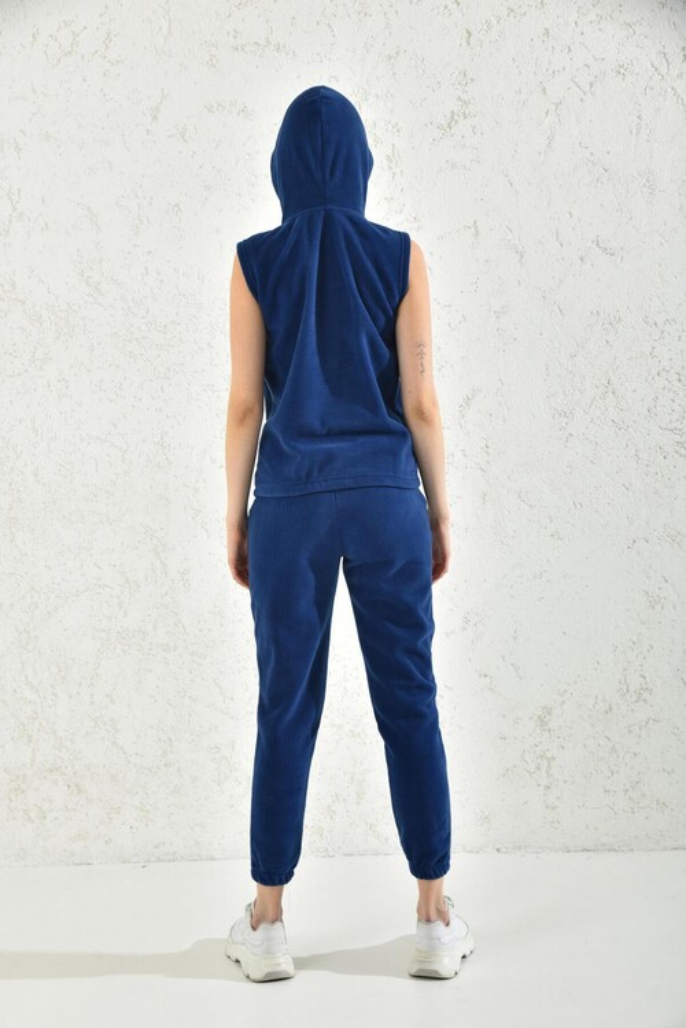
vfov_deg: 36.2
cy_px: 514
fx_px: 1572
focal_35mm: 55
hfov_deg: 24.6
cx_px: 343
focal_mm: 55
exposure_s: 1/160
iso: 100
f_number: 7.1
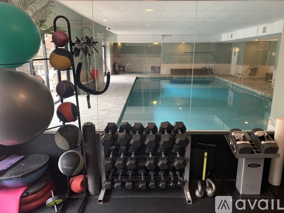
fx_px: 213
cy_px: 106
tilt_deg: -12.9
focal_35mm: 26
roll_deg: -0.4
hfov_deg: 67.3
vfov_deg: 53.0
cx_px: 142
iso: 320
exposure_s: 1/60
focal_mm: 4.25
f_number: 1.8
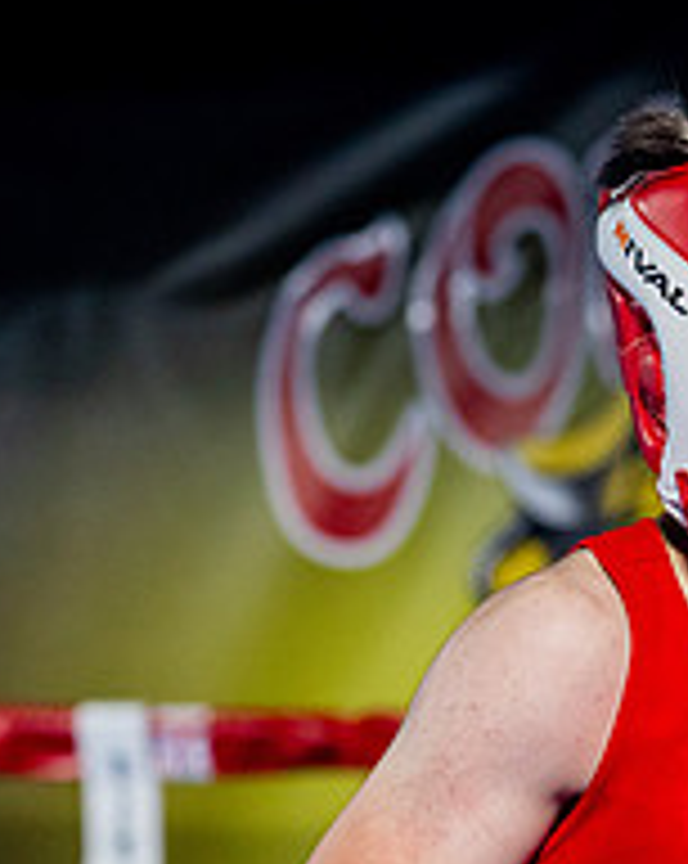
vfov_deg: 8.4
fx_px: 5868
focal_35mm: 230
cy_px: 853
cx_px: 872
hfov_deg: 6.7
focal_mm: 81
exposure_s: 1/1000
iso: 4000
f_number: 2
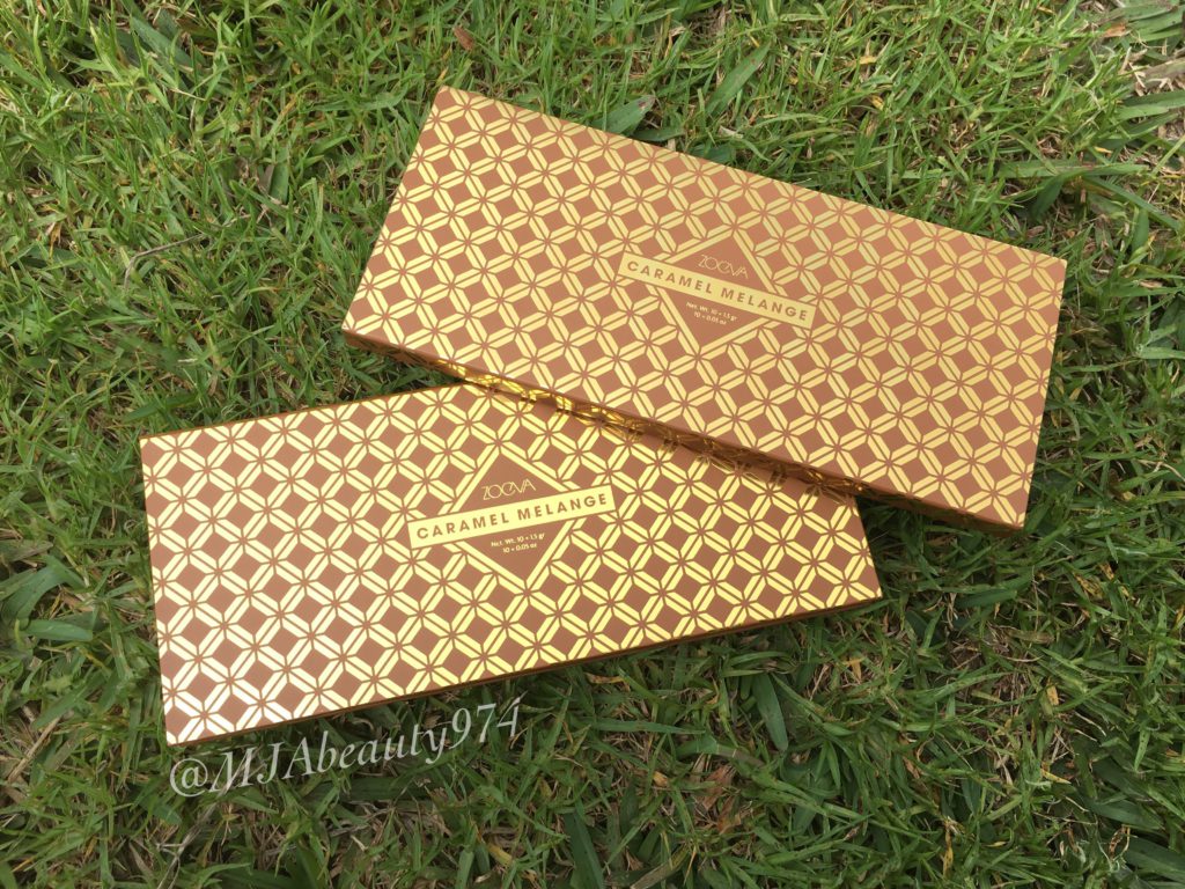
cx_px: 592
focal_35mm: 29
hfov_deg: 61.7
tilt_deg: -72.0
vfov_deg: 48.2
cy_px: 444
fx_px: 993
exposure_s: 1/615
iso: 25
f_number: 2.2
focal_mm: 4.15
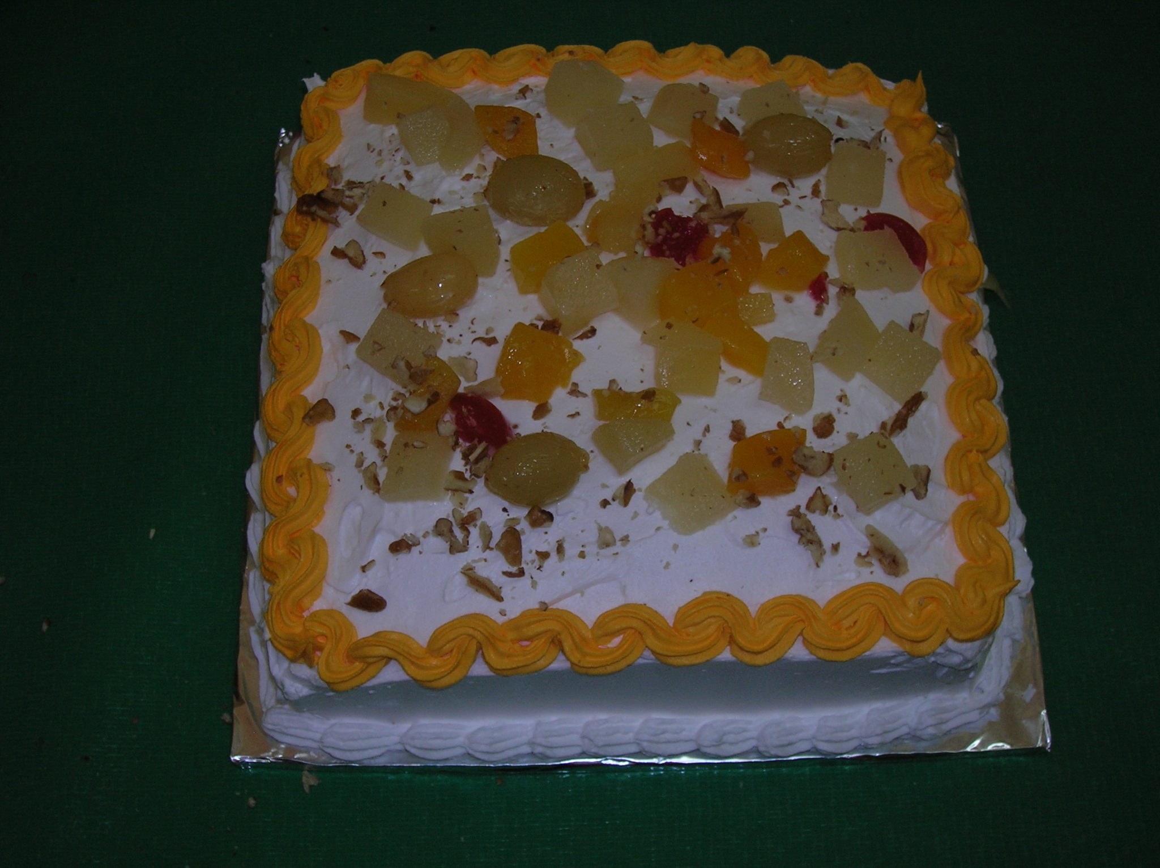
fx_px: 1674
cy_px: 434
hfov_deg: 38.2
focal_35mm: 50
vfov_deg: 29.1
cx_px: 580
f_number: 3.3
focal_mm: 8.4
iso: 50
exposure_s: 1/60.1
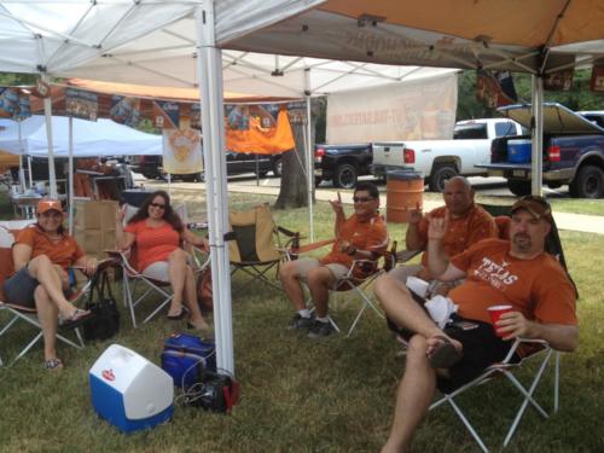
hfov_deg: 52.6
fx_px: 611
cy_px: 226
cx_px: 302
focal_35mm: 35
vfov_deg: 40.7
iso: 64
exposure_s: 1/148
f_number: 2.4
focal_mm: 4.28
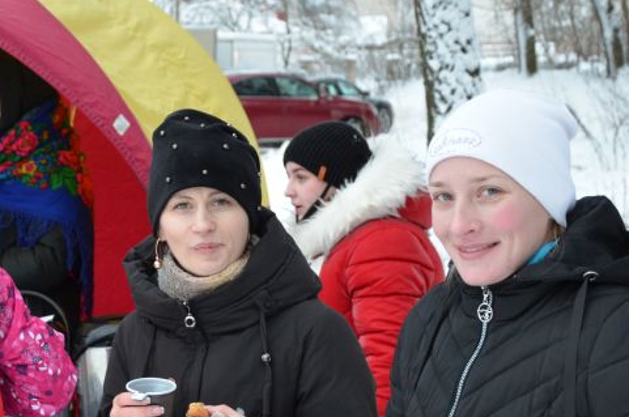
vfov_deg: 12.8
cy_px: 352
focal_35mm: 106
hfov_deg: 19.2
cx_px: 204
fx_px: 1849
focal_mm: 34
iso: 400
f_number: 5
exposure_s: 1/100
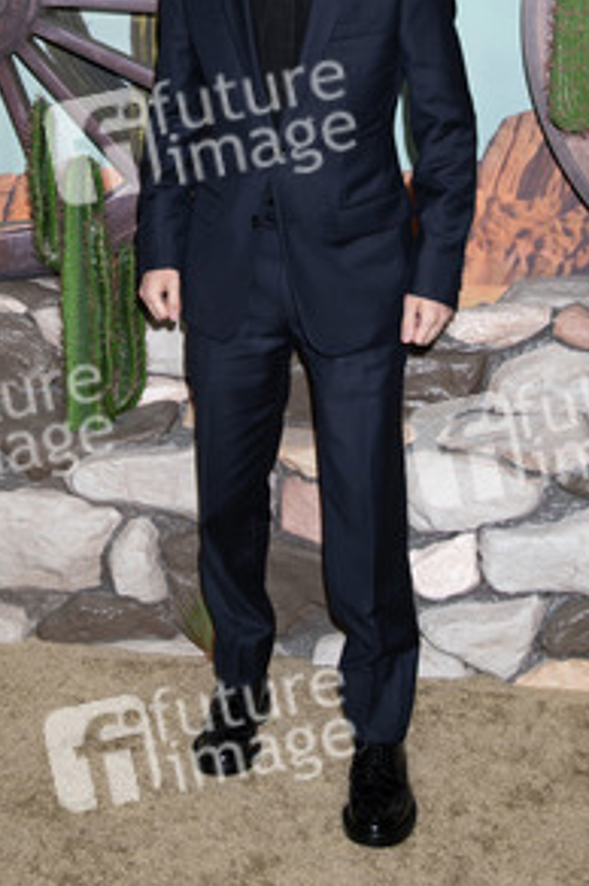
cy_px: 285
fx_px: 1279
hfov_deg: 25.9
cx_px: 288
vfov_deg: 37.7
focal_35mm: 52
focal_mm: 38
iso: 400
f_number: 6.3
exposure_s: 1/200
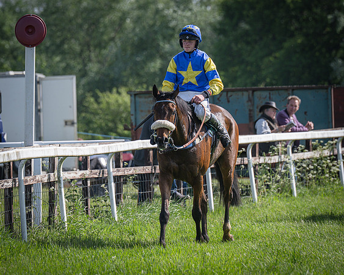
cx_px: 148
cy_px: 139
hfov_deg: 5.3
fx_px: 3738
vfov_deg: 4.2
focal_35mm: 367
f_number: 4
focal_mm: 200
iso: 200
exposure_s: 1/1600
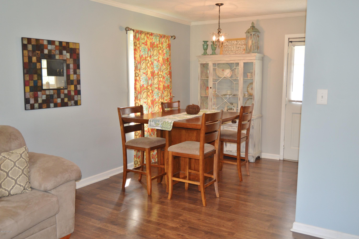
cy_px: 120
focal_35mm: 33
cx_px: 180
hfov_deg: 57.3
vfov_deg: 39.9
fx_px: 329
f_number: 3.5
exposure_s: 1/60
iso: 450
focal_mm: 22
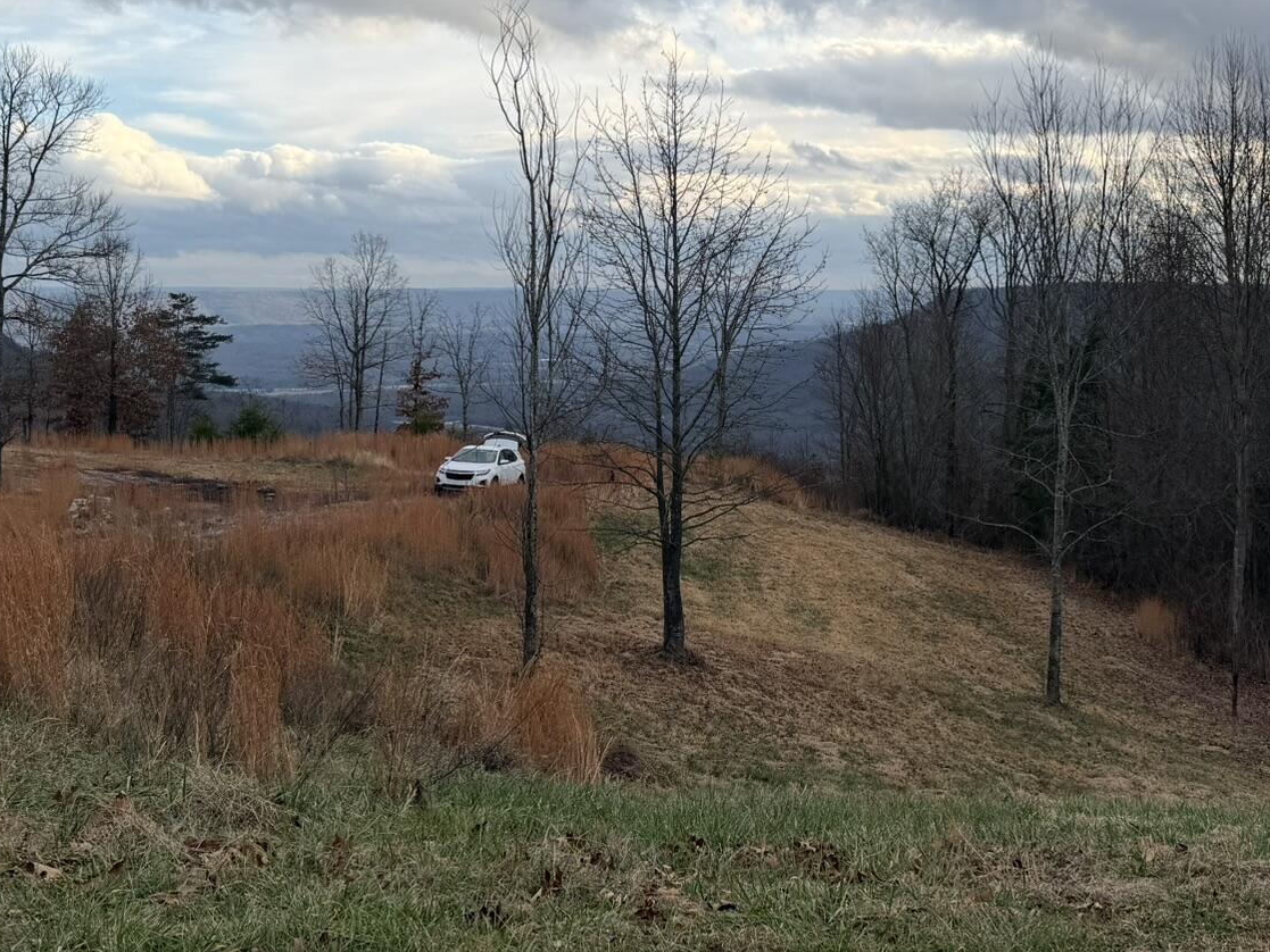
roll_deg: +0.3
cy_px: 307
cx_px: 731
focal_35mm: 44
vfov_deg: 32.6
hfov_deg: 42.8
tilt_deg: +0.5
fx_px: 1614
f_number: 1.78
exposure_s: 1/1770
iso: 80
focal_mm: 6.76
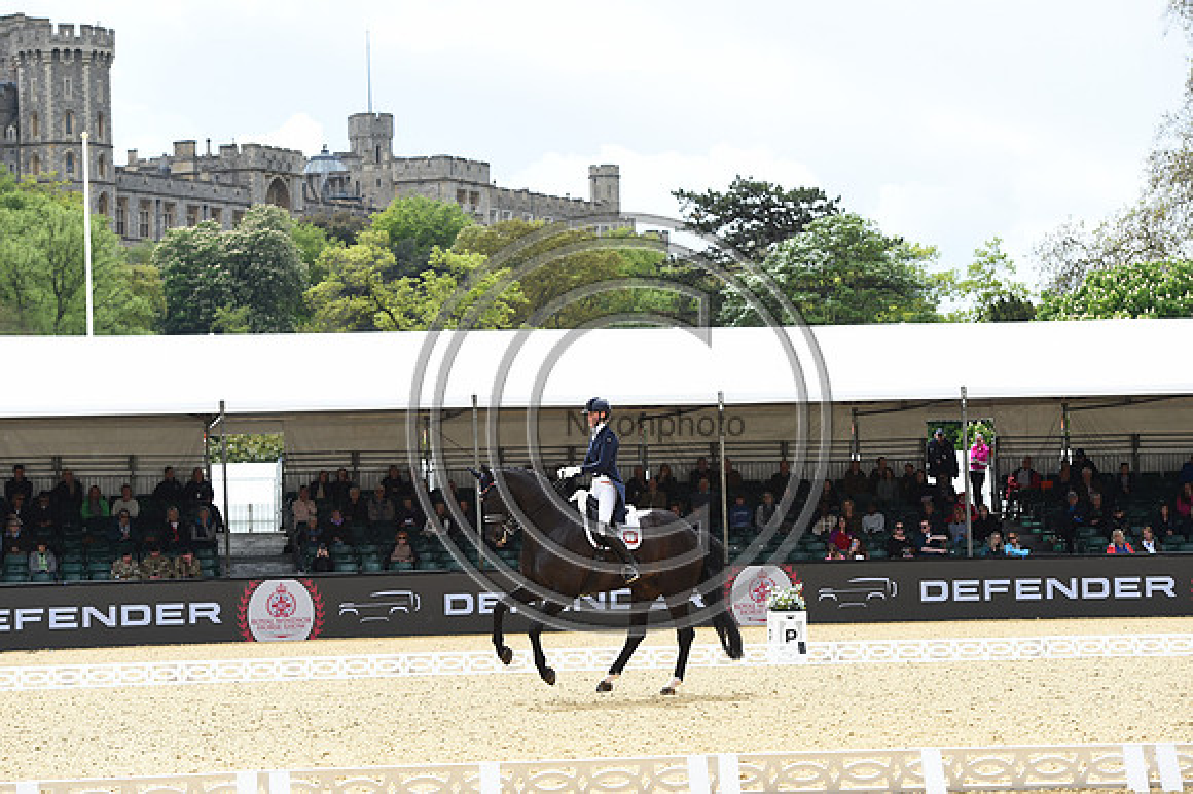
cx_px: 596
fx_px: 3477
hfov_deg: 19.5
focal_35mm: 105
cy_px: 397
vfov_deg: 13.0
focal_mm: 105
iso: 280
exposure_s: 1/1250
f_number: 5
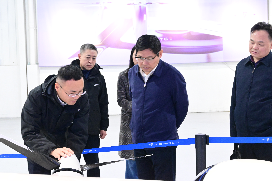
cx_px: 136
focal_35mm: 60
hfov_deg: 33.4
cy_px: 90
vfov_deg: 22.6
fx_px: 453
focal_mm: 40
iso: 6400
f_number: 7.1
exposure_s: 1/30
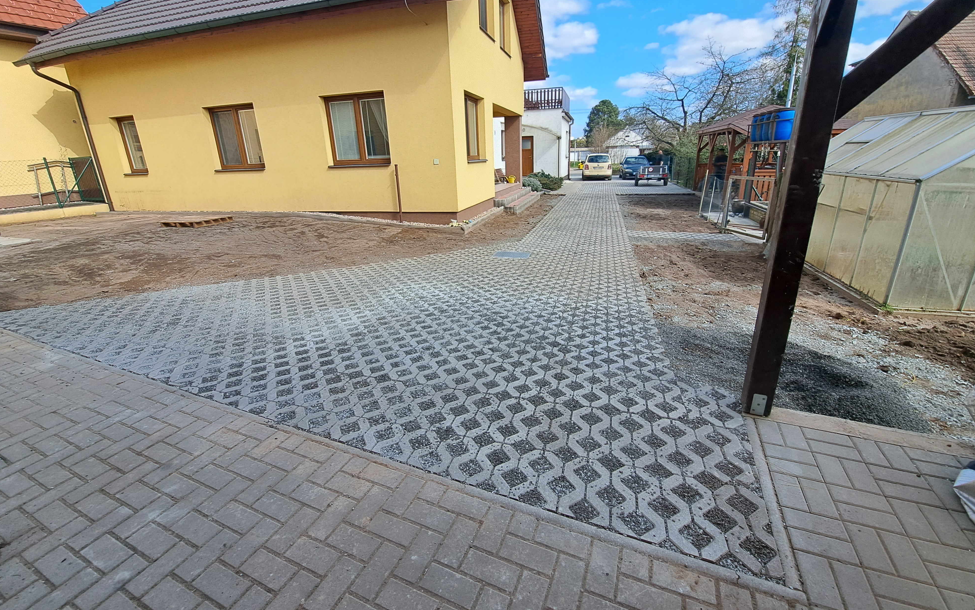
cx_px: 494
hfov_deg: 105.3
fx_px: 372
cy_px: 293
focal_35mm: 14
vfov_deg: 78.6
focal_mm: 1.74
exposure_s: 1/728
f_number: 2.2
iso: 50
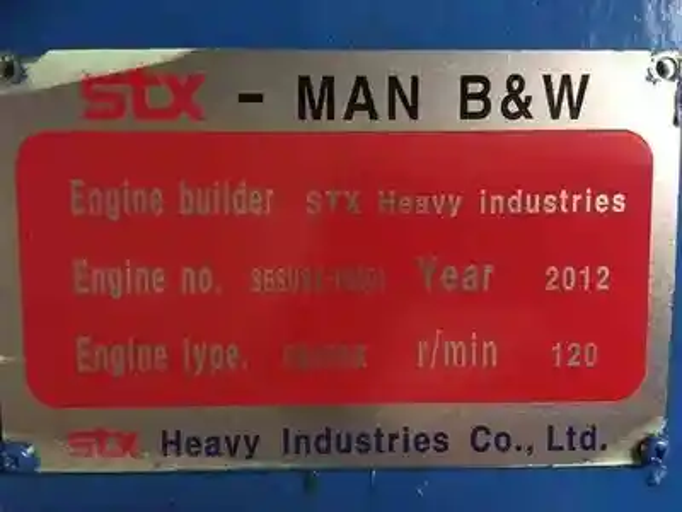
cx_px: 341
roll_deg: -1.4
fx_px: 571
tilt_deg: -16.9
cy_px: 256
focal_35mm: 29
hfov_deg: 61.7
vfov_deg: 48.2
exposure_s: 1/4
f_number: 2.2
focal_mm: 4.15
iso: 100
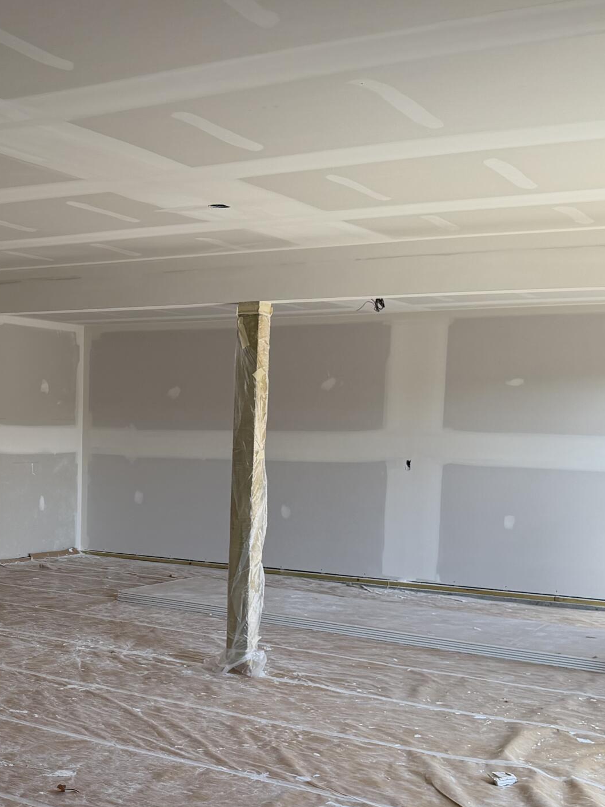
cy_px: 524
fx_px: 1188
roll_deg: -0.3
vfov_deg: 37.2
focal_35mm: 51
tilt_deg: -5.4
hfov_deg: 27.3
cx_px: 35
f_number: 1.78
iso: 100
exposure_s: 1/365
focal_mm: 6.76
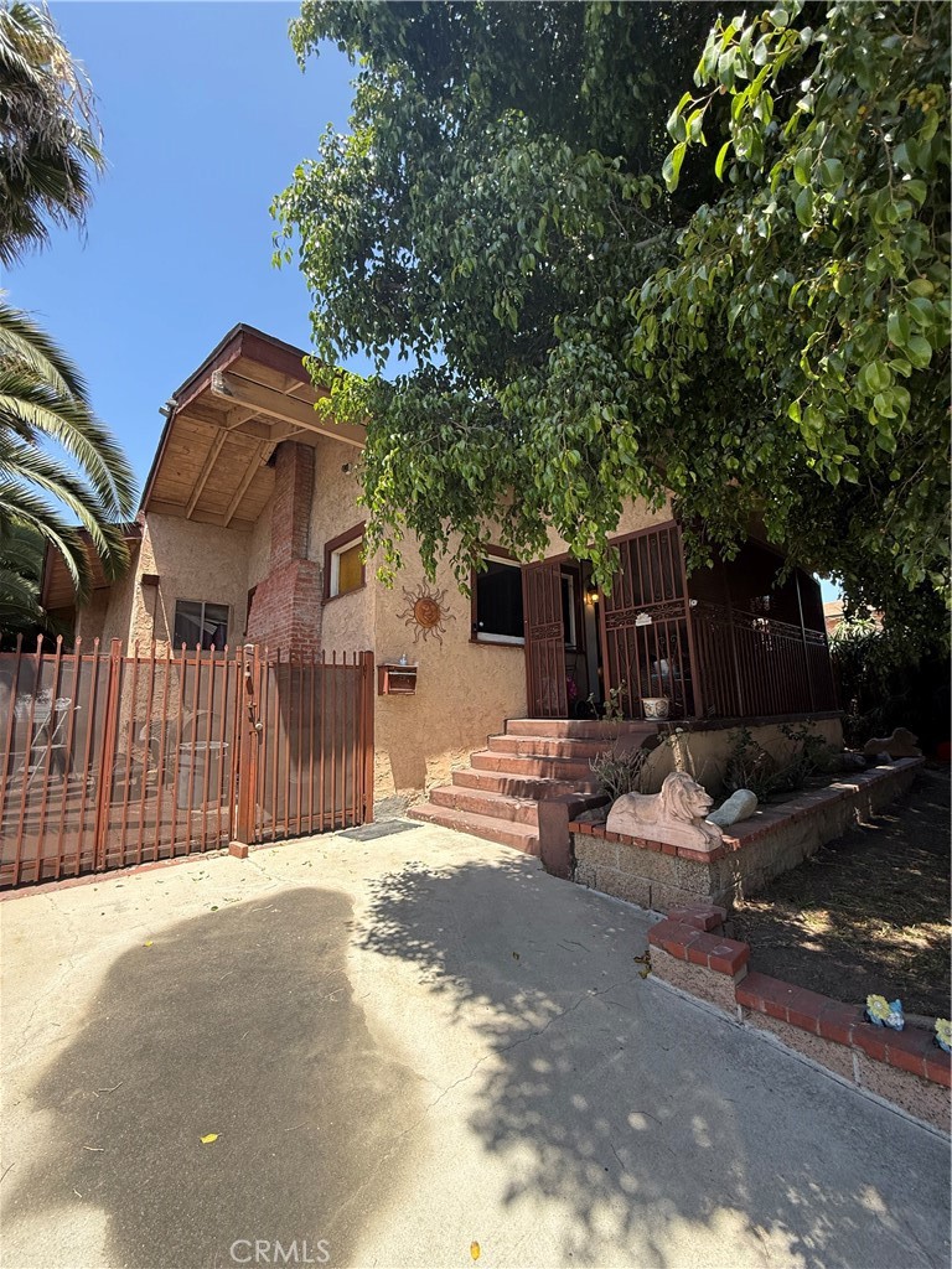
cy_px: 634
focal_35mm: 14
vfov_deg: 102.1
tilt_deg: +10.6
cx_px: 476
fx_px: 513
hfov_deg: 85.7
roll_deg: +1.4
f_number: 2.2
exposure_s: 1/486
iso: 64
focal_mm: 2.22
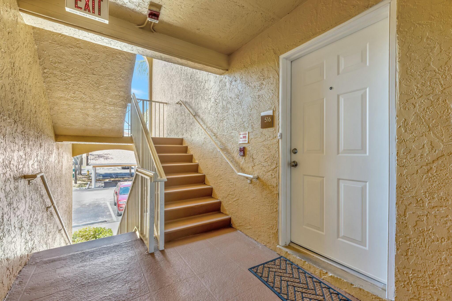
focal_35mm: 16
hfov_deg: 97.8
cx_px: 226
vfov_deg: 74.8
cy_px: 150
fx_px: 197
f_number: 8
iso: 400
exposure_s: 1/13
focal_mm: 15.7
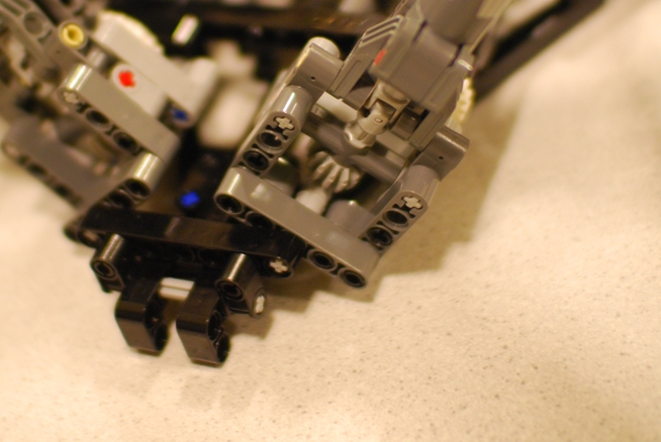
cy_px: 139
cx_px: 281
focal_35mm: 80
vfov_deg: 17.1
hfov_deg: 25.3
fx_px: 1471
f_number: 1.4
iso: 360
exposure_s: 1/60
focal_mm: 30
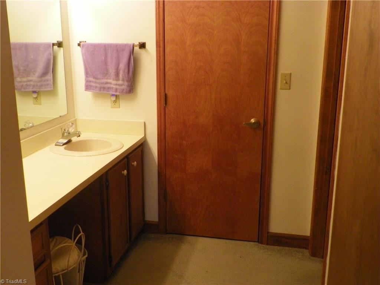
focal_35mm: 39
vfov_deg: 36.8
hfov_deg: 47.9
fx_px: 428
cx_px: 190
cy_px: 142
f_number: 3.2
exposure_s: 1/50
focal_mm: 6.9
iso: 125
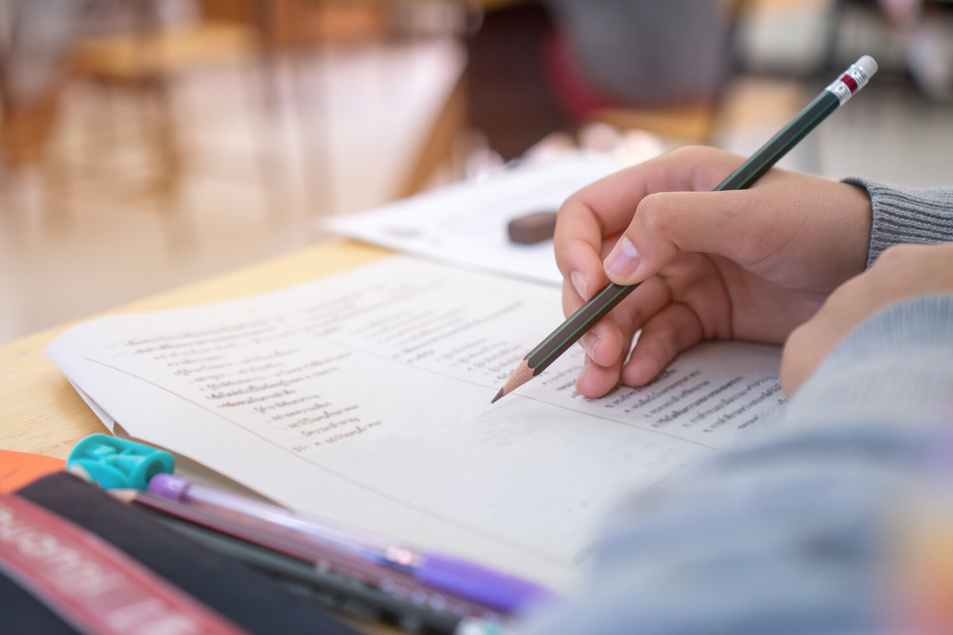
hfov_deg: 37.9
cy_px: 318
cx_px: 476
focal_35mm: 52
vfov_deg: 25.8
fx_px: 1390
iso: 125
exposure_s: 1/80
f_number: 2.2
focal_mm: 35
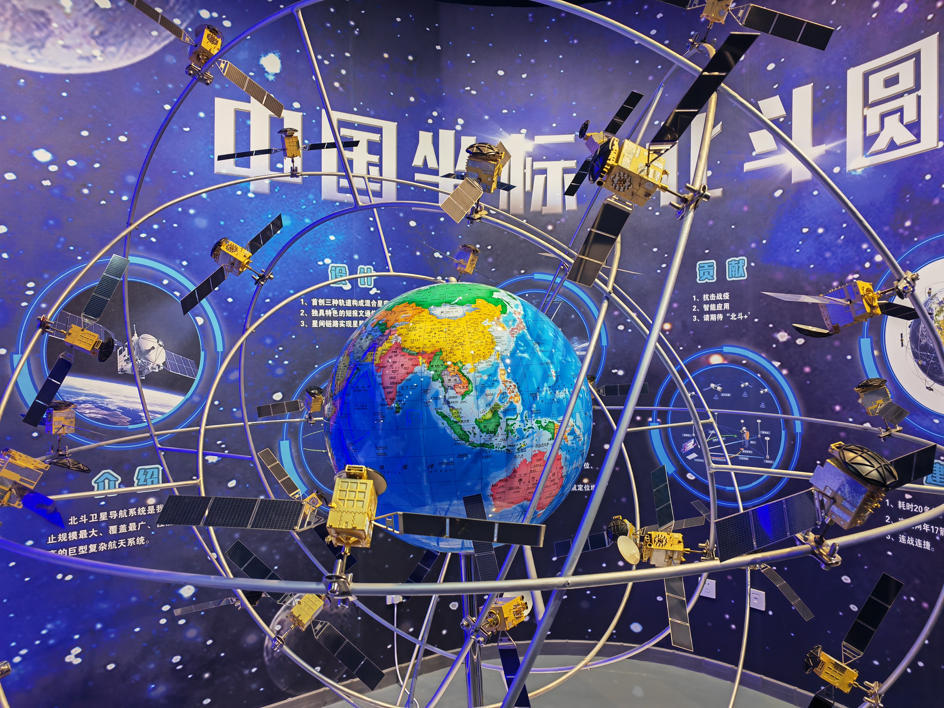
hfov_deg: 65.3
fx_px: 736
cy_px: 354
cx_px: 472
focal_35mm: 27
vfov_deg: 51.4
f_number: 1.8
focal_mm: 5.53
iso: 160
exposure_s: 1/100
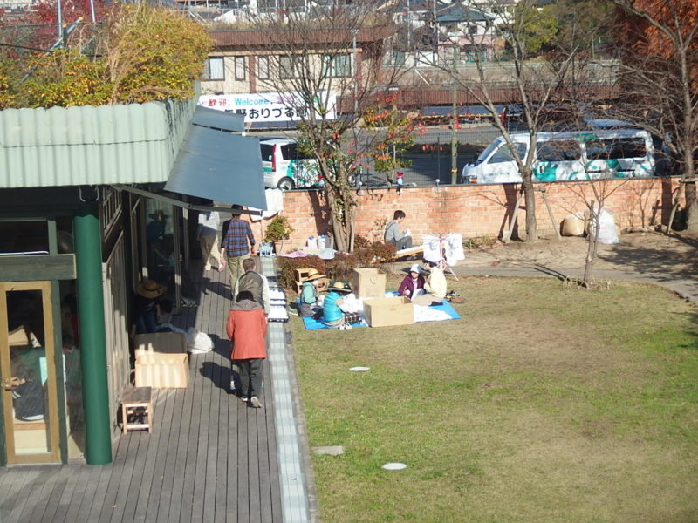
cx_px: 349
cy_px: 262
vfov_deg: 15.2
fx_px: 1956
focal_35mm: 97
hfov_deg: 20.2
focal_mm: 17.3
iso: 100
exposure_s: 1/2000
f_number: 2.5
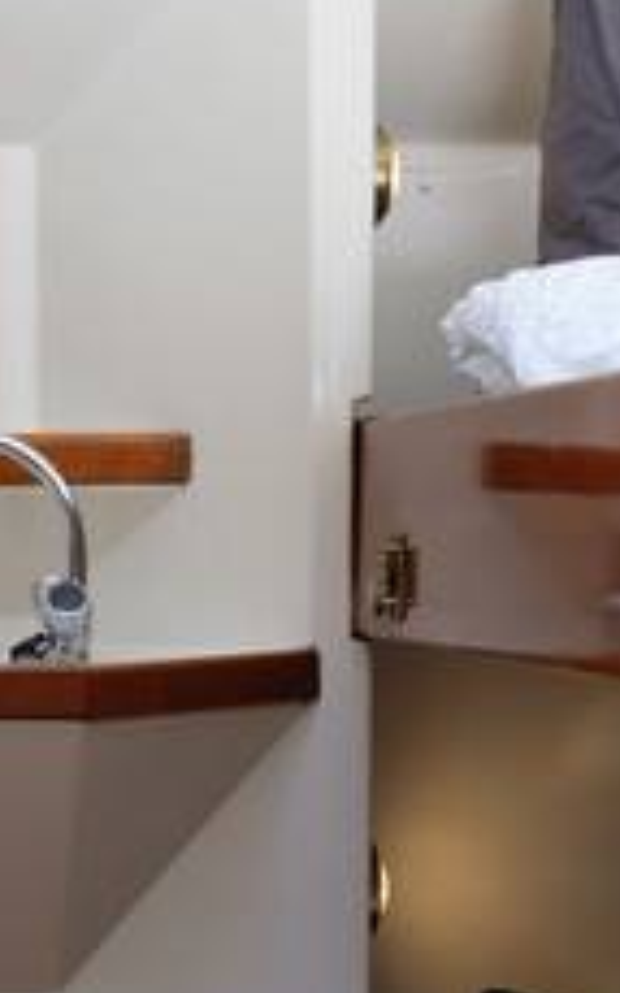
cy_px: 707
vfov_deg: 19.7
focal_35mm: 105
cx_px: -108
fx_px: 2840
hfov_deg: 12.2
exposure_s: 1/85
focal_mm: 27
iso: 200
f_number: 2.8
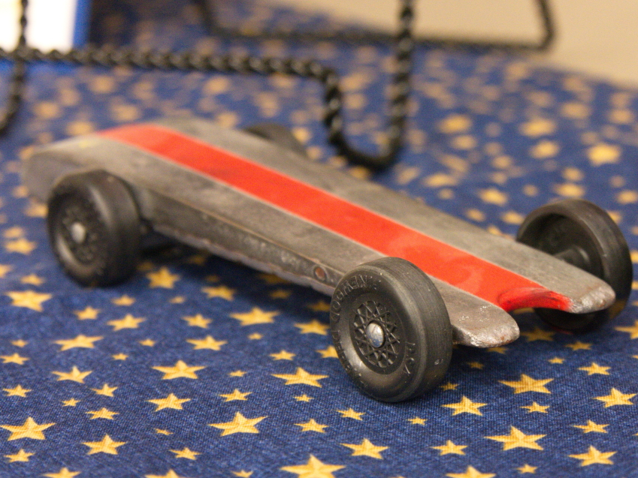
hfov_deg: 17.7
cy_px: 278
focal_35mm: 111
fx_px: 2046
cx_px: 372
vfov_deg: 13.3
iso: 3200
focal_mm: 46
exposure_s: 1/40
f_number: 4.9
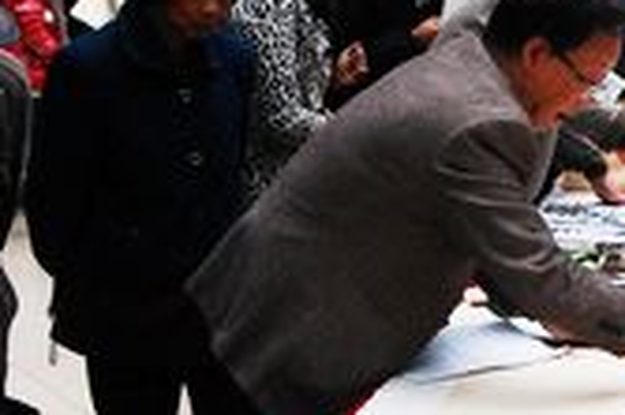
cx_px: 715
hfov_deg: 23.3
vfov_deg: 16.8
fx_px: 1405
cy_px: 179
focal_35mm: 81
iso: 1600
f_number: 7.1
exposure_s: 1/200
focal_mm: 18
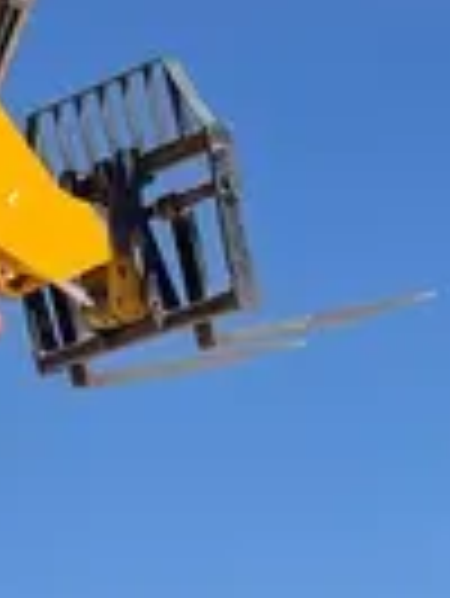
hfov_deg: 10.4
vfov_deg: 11.8
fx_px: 2475
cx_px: 248
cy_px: 1315
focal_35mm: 143
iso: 50
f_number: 1.6
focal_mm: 4.2
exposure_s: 1/6135
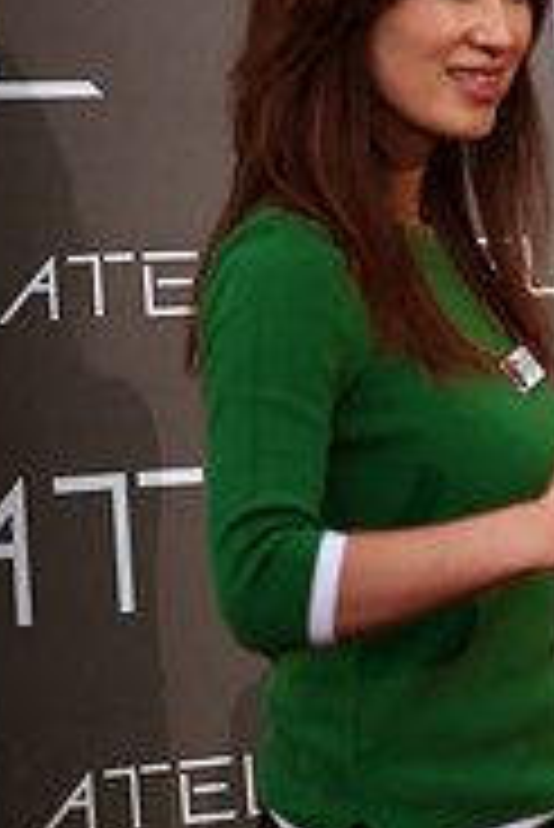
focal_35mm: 183
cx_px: 1239
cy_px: 128
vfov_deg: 11.2
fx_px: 4216
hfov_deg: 7.1
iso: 400
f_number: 1.4
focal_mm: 58
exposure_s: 1/640
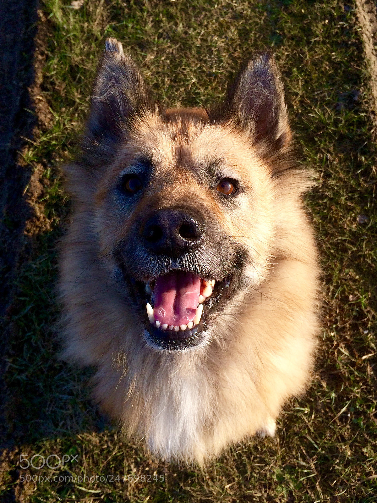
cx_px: 188
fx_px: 421
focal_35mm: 29
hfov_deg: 48.2
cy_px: 252
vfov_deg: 61.7
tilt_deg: -73.0
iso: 32
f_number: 2.2
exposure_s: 1/1325
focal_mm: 4.15
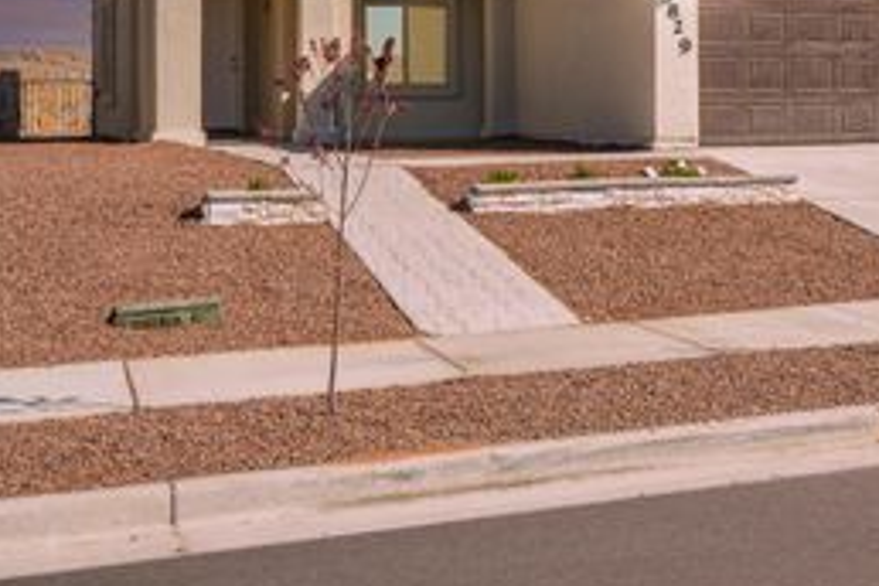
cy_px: 138
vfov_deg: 22.4
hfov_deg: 31.3
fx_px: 1465
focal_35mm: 60
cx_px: 842
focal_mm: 31
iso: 640
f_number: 11
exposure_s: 1/200
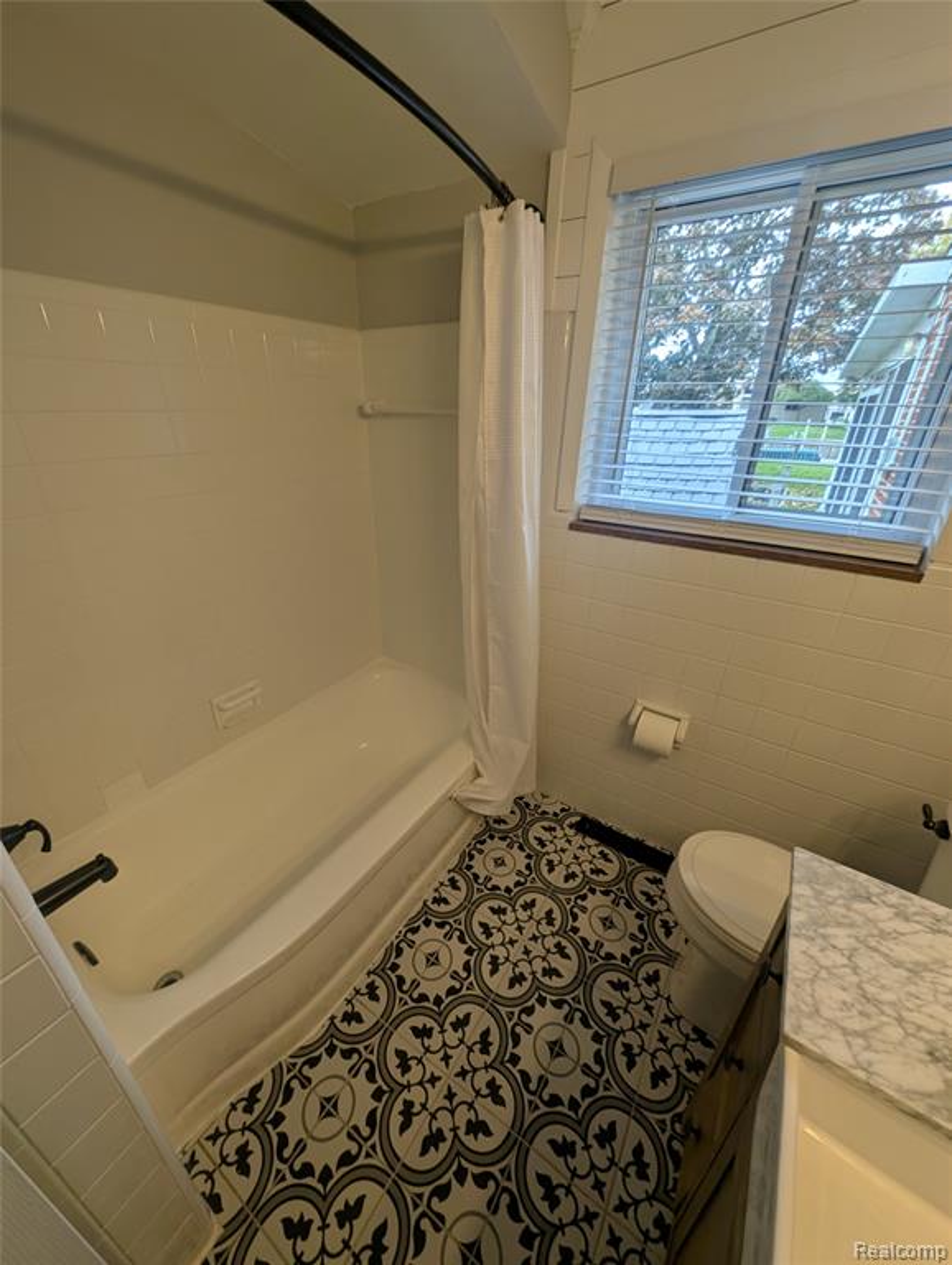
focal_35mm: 12
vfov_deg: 110.5
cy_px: 632
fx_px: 439
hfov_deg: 94.6
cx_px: 476
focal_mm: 2.23
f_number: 1.95
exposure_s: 1/147
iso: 41
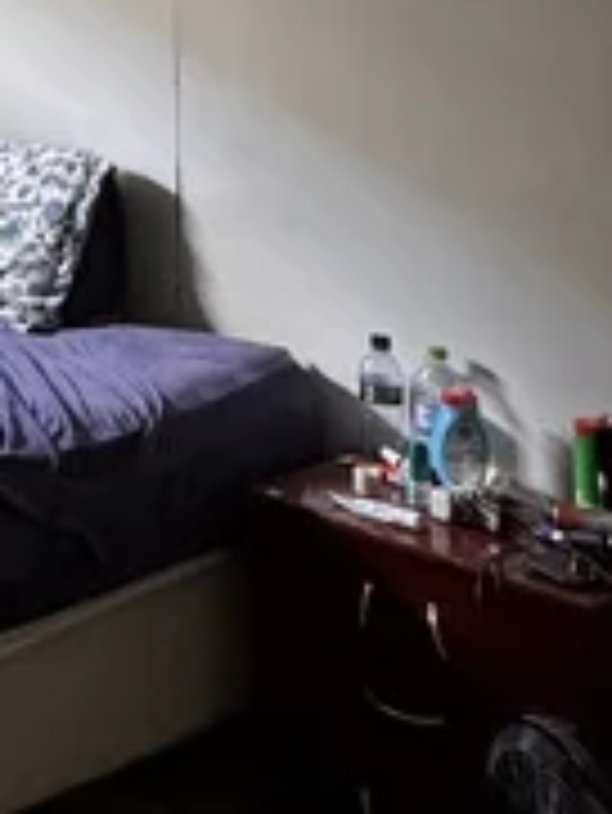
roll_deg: +0.5
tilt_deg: +1.3
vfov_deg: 27.5
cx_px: -513
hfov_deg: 17.9
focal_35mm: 64
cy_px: -99
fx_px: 1507
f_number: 2.2
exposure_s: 1/60
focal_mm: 2.22
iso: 500
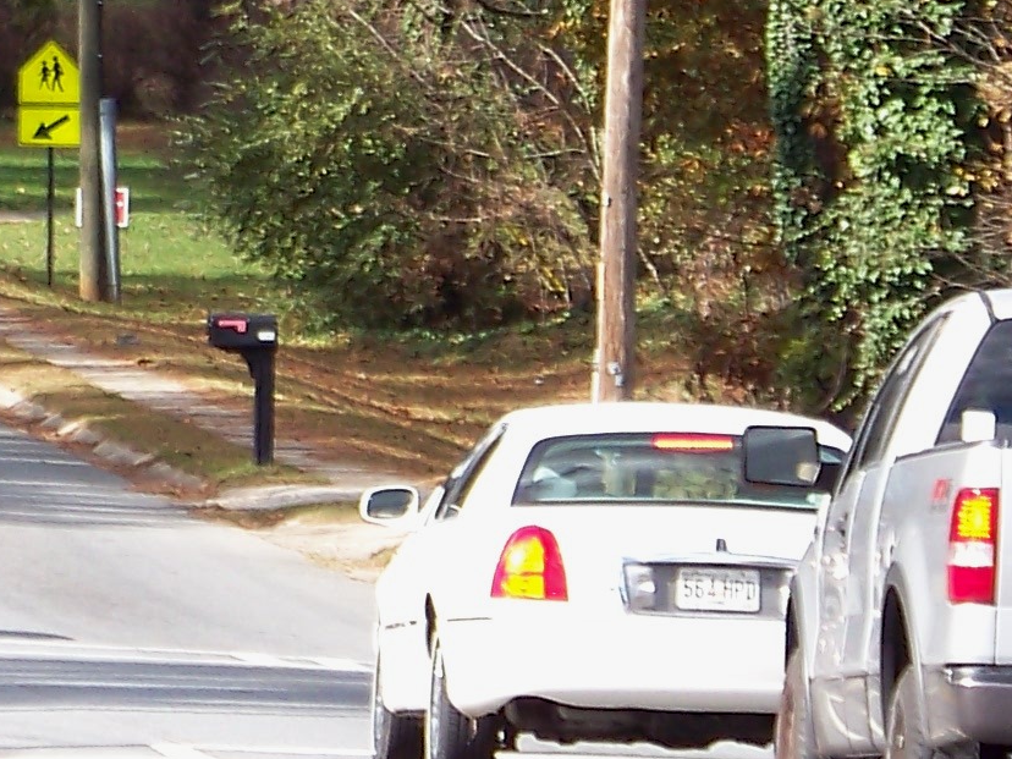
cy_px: -499
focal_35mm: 631
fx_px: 18447
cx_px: -816
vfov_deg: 2.4
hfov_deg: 3.1
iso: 64
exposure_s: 1/250
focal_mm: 25.7
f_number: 3.6
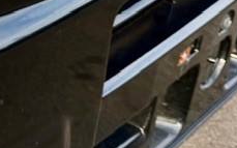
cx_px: -224
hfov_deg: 13.0
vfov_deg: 8.8
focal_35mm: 142
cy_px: -140
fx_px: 917
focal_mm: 6.76
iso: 80
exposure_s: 1/539
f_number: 1.78
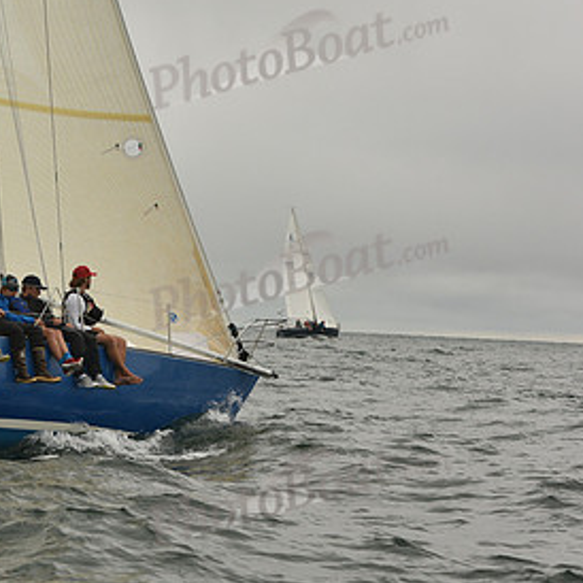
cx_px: 40
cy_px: 195
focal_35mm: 126
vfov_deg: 13.8
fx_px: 2401
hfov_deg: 13.7
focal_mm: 70
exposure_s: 1/800
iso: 320
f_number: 7.1
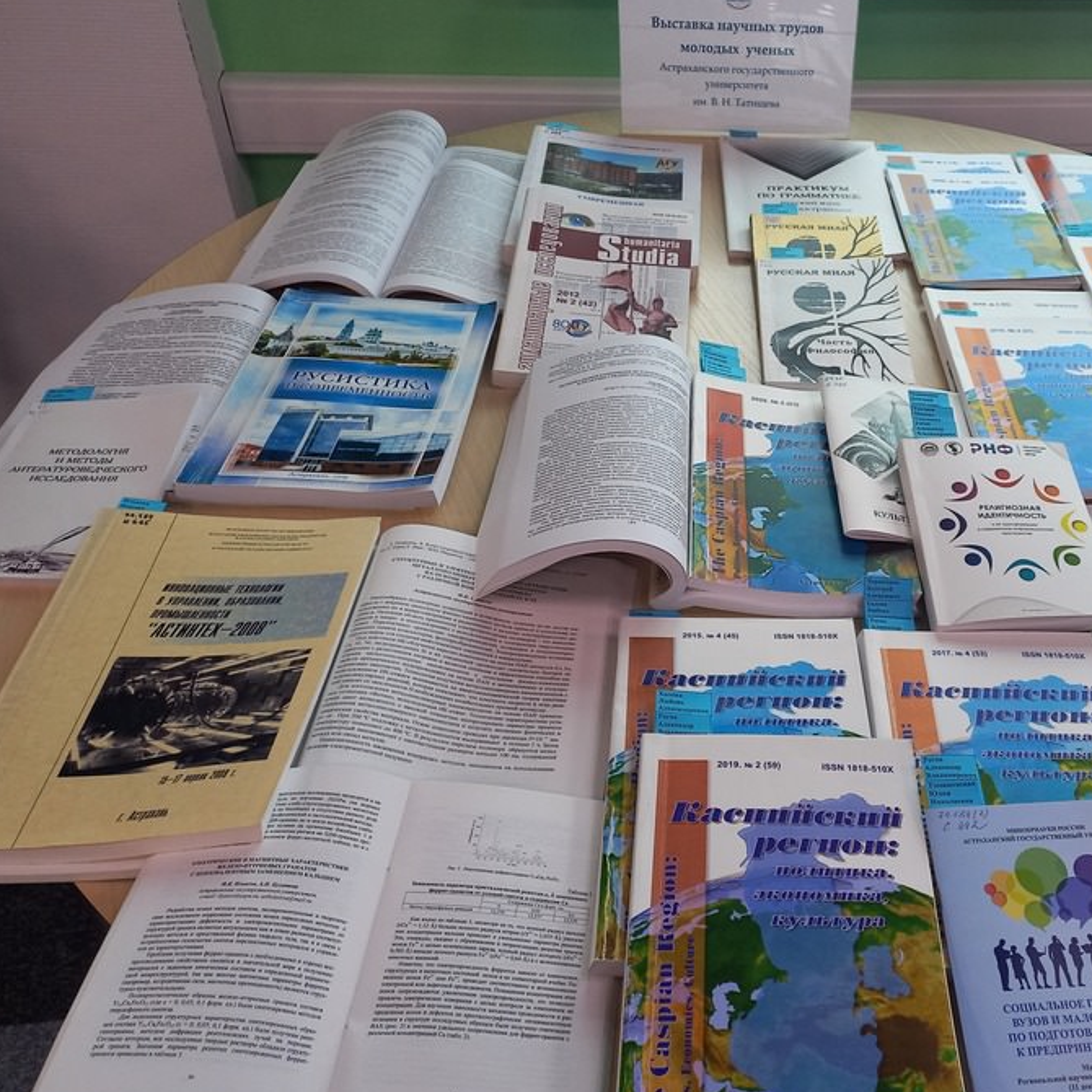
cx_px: 779
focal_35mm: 33
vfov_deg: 49.7
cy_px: 551
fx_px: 1178
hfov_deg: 48.4
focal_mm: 4.65
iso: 100
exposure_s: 1/50
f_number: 1.8
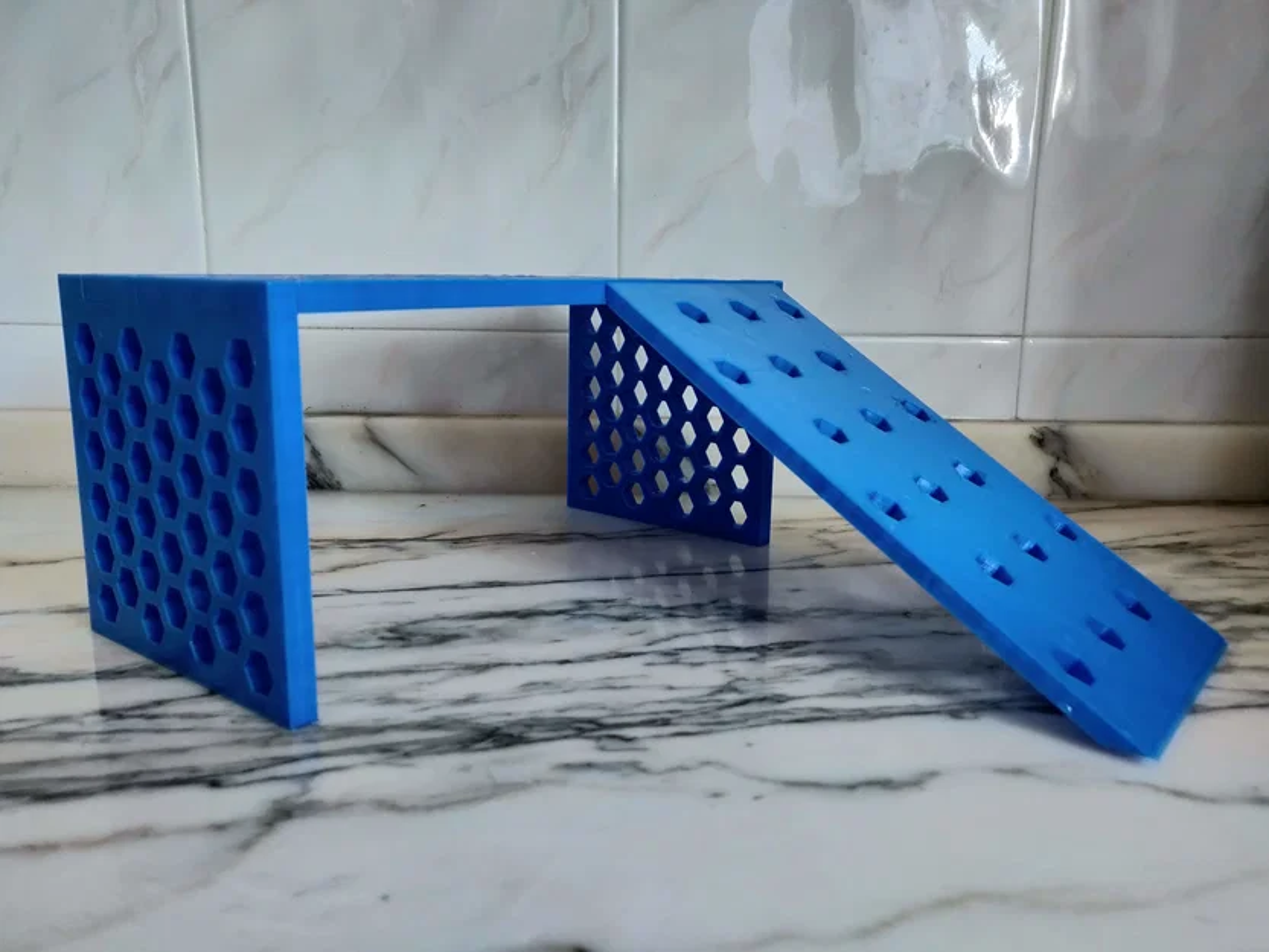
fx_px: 917
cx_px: 634
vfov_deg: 54.9
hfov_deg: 69.4
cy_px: 476
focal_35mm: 25
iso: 640
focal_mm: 4.25
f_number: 1.7
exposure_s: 1/20
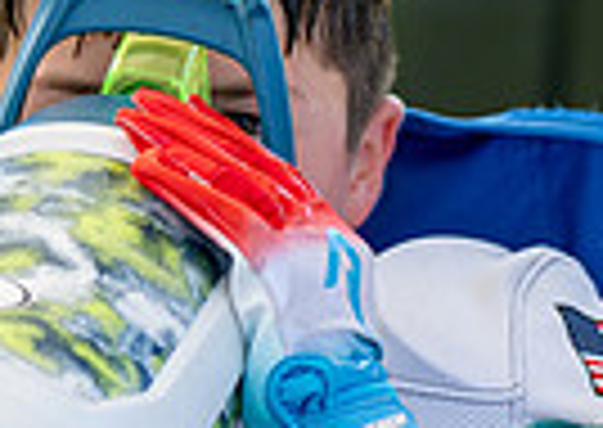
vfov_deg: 3.9
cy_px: 327
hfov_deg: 5.3
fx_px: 6355
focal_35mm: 372
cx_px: 1116
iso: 160
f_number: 2.8
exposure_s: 1/1000
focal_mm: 70
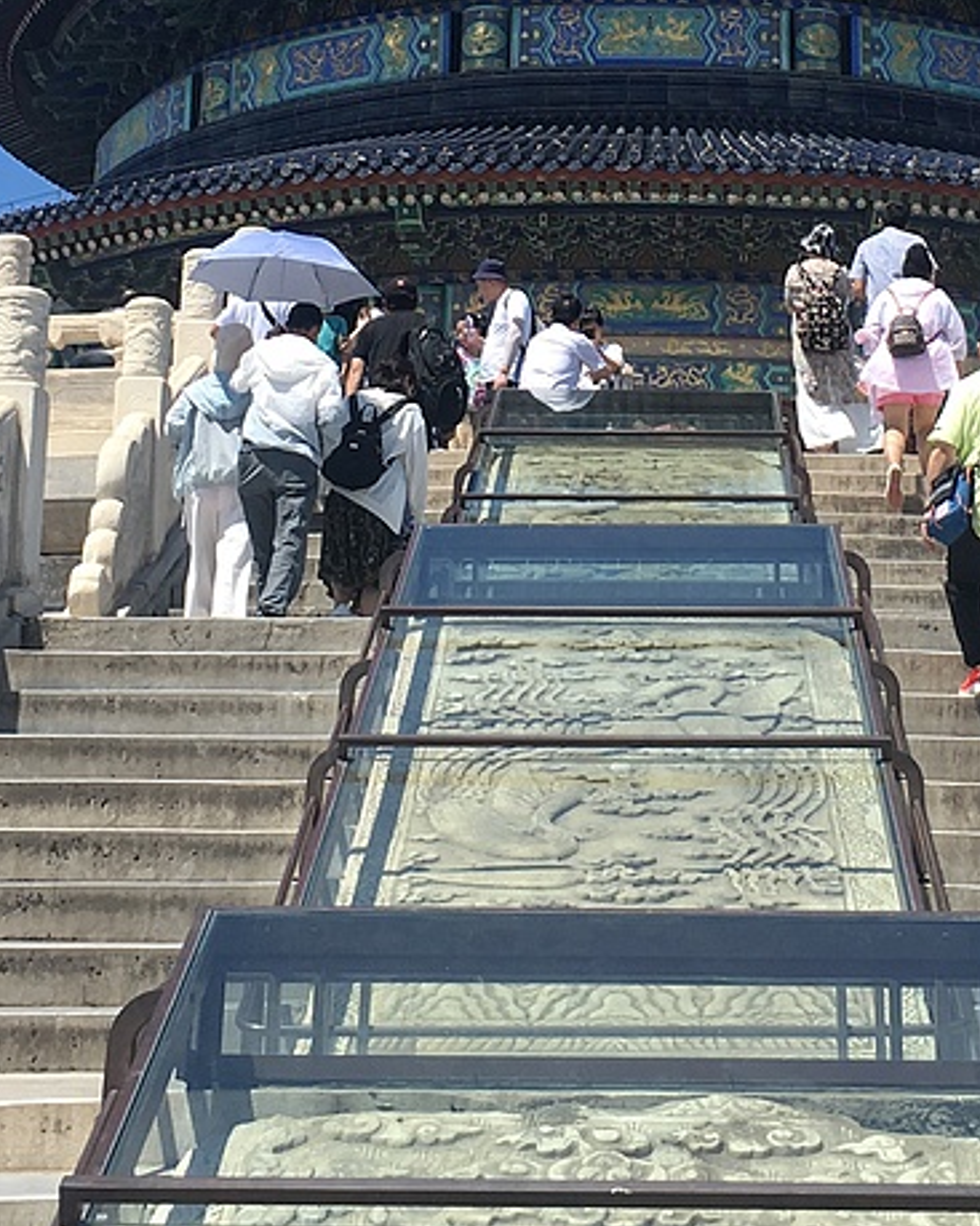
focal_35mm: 79
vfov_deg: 23.6
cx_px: 662
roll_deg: +0.0
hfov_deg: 19.3
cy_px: 152
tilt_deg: +17.7
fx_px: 2865
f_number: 2.2
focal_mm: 4.15
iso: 25
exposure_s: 1/1304
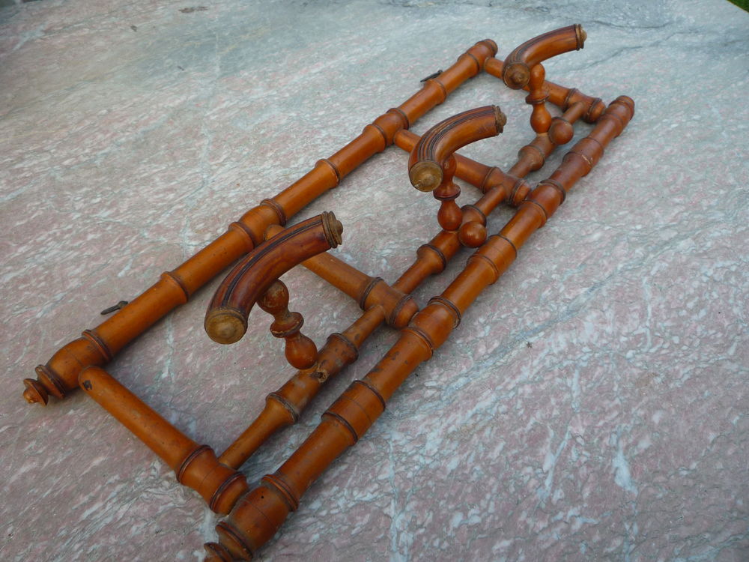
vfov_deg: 46.8
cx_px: 374
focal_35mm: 30
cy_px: 281
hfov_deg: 60.0
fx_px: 649
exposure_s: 1/100
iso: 100
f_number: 3.3
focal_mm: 5.2
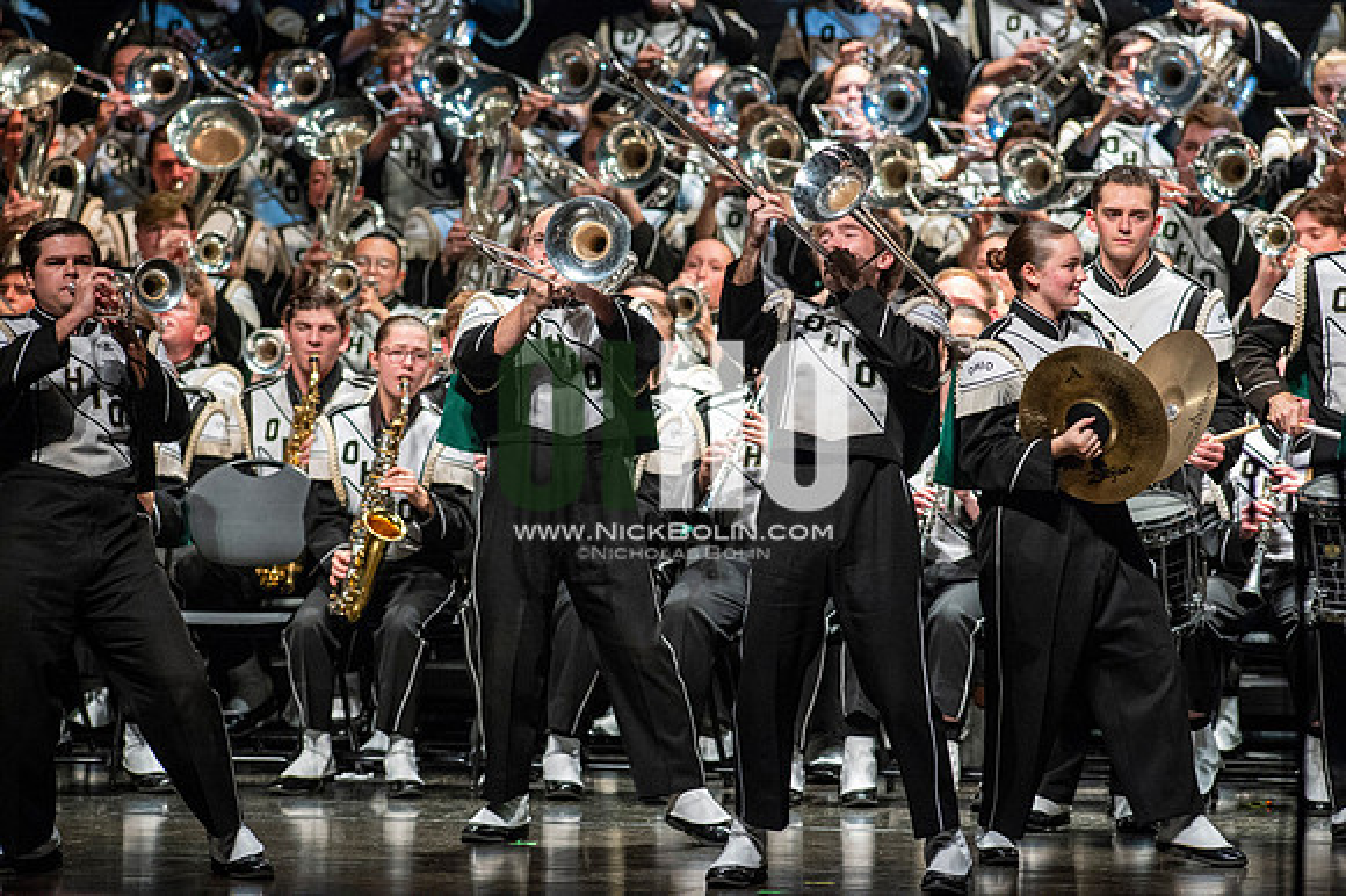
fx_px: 11210
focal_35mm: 300
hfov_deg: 6.9
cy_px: 448
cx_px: 673
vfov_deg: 4.6
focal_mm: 300
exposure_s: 1/400
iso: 5000
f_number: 5.6
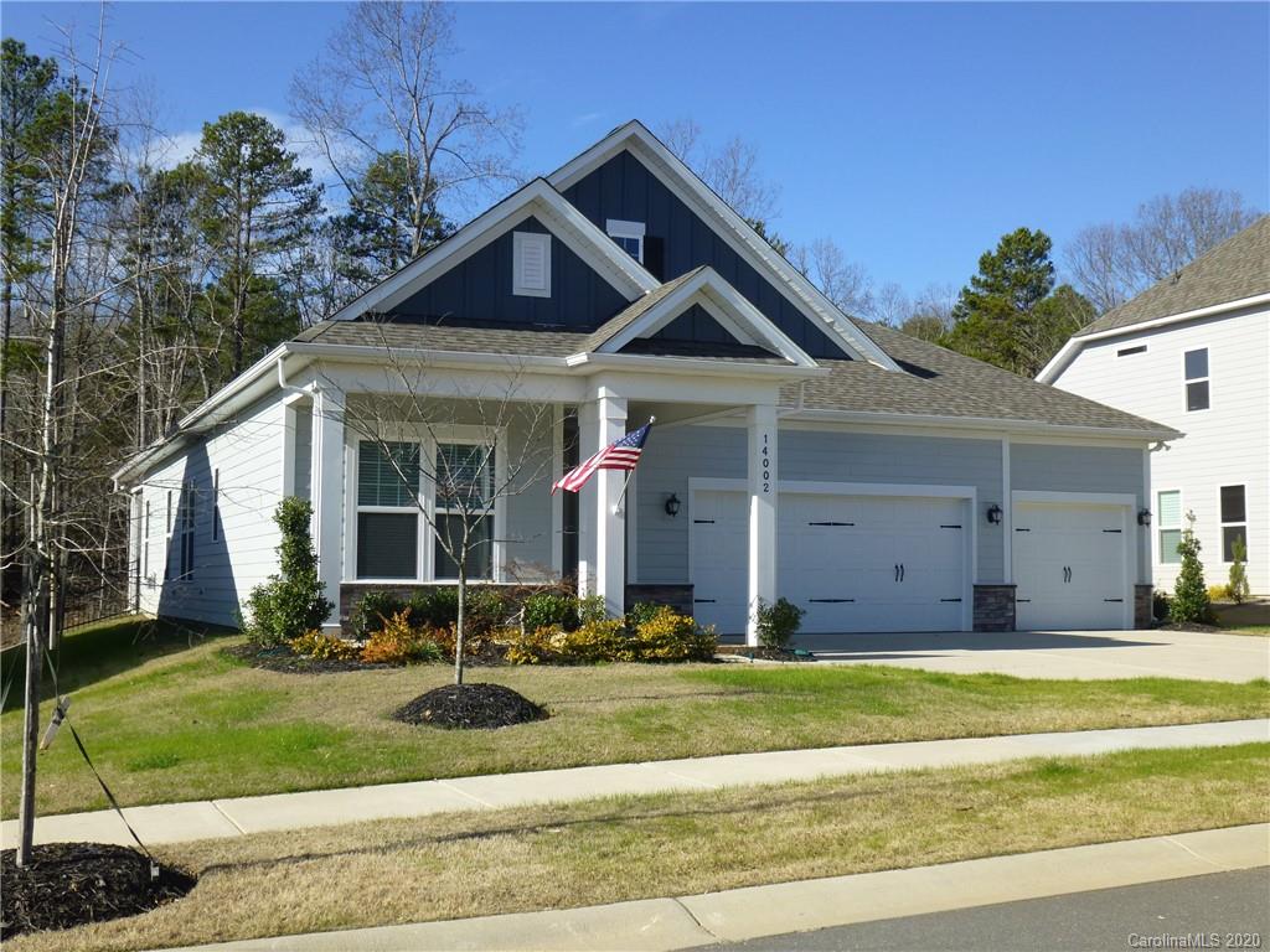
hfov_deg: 46.8
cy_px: 476
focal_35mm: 40
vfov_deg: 36.0
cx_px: 635
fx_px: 1468
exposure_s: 1/800
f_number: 3.7
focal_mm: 6.9
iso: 100
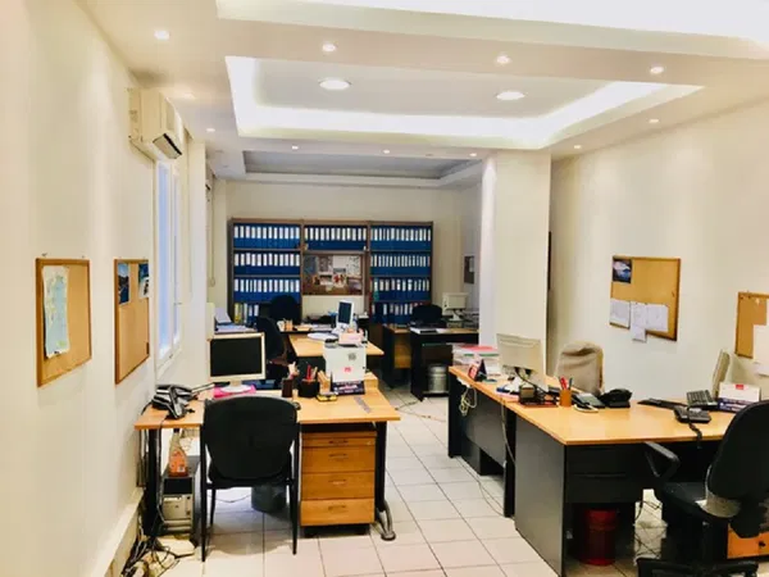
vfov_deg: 48.2
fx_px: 644
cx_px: 384
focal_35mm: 29
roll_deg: -0.9
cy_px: 288
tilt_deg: -1.1
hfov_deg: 61.7
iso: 80
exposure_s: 1/33
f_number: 2.2
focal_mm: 4.15
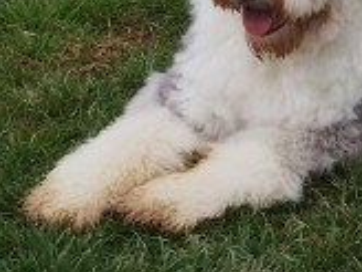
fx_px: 1914
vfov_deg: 8.1
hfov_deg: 10.7
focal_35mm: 183
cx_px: 369
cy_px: 11
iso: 140
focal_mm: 12.4
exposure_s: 1/250
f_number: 3.2
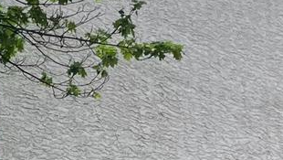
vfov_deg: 6.4
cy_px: 288
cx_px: -26
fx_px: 1404
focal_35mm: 187
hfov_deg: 11.3
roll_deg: +0.7
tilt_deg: +10.1
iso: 32
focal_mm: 4.2
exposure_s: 1/1006
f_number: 1.6
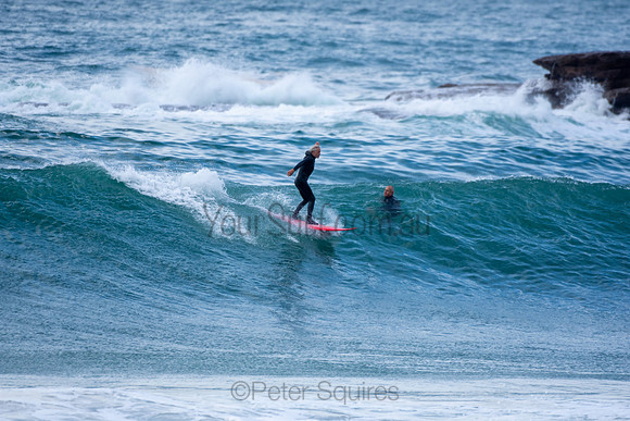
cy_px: 210
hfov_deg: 2.7
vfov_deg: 1.8
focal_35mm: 750
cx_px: 315
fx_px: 13127
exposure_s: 1/1000
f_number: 5.6
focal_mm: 500
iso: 280
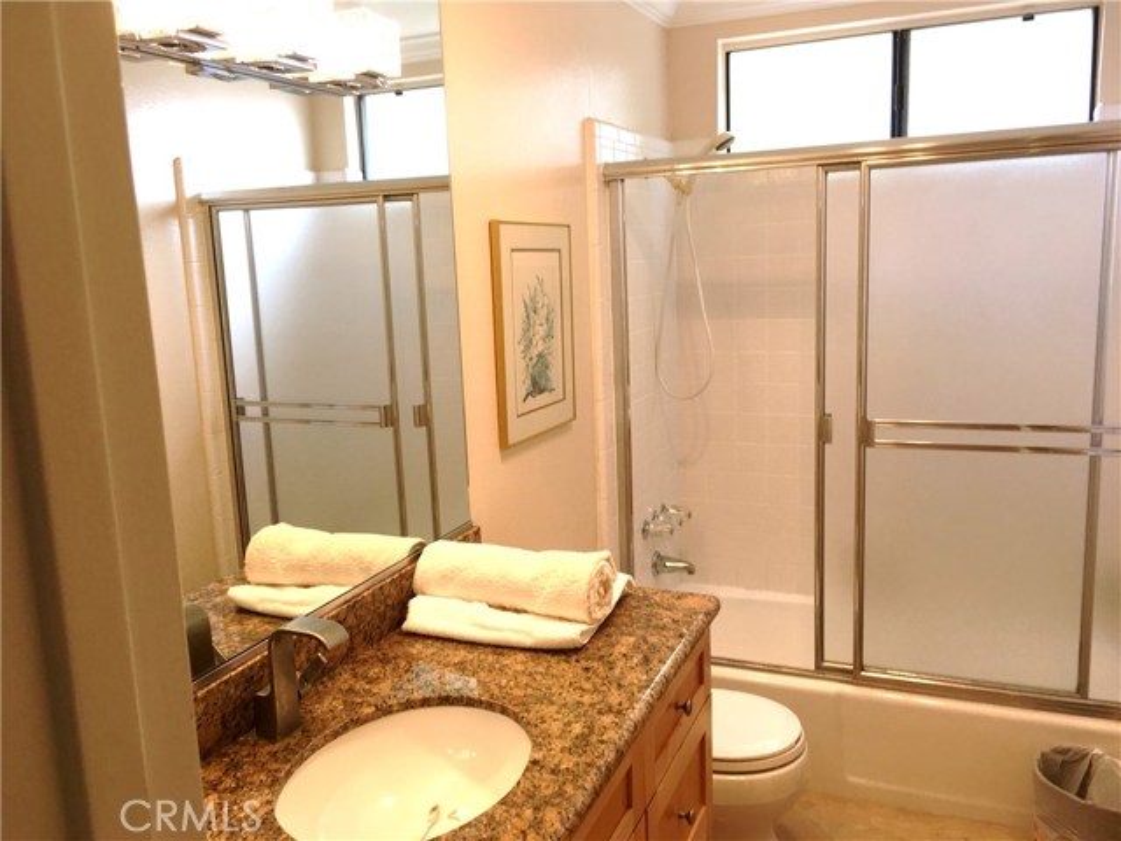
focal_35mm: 29
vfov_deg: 48.2
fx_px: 939
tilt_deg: -10.5
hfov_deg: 61.7
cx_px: 560
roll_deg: +1.6
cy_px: 420
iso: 32
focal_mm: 4.15
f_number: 2.2
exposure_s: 1/60
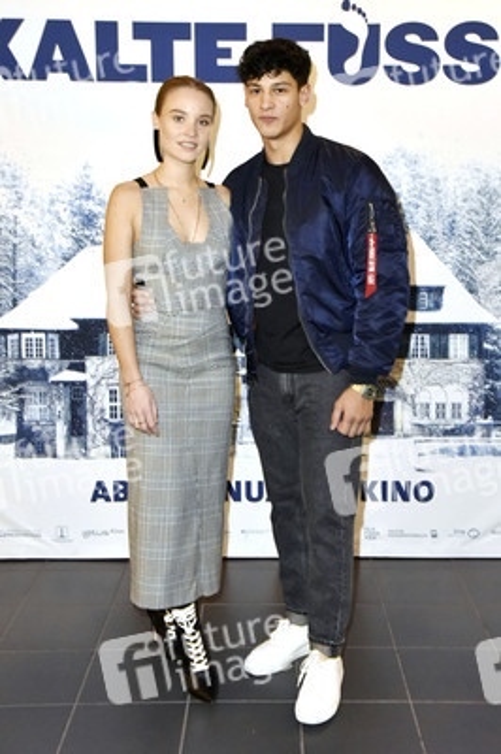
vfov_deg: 48.5
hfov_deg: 33.3
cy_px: 377
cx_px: 250
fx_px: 836
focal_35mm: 40
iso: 5000
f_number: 5.6
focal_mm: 40
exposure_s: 1/80
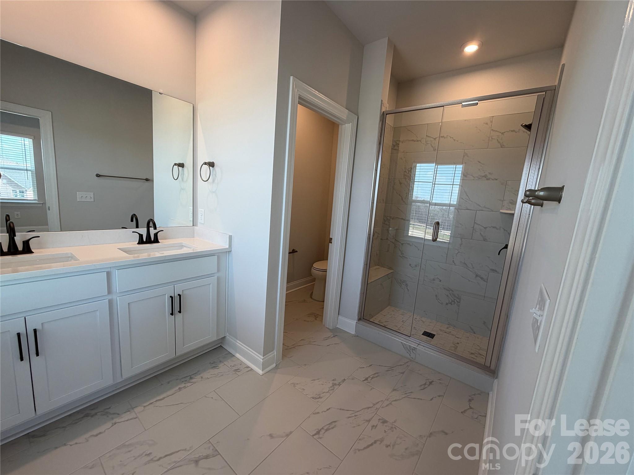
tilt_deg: -8.8
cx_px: 317
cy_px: 238
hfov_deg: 102.1
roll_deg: -4.2
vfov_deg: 85.7
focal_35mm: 14
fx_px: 256
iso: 80
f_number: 2.2
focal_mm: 2.22
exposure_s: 1/120
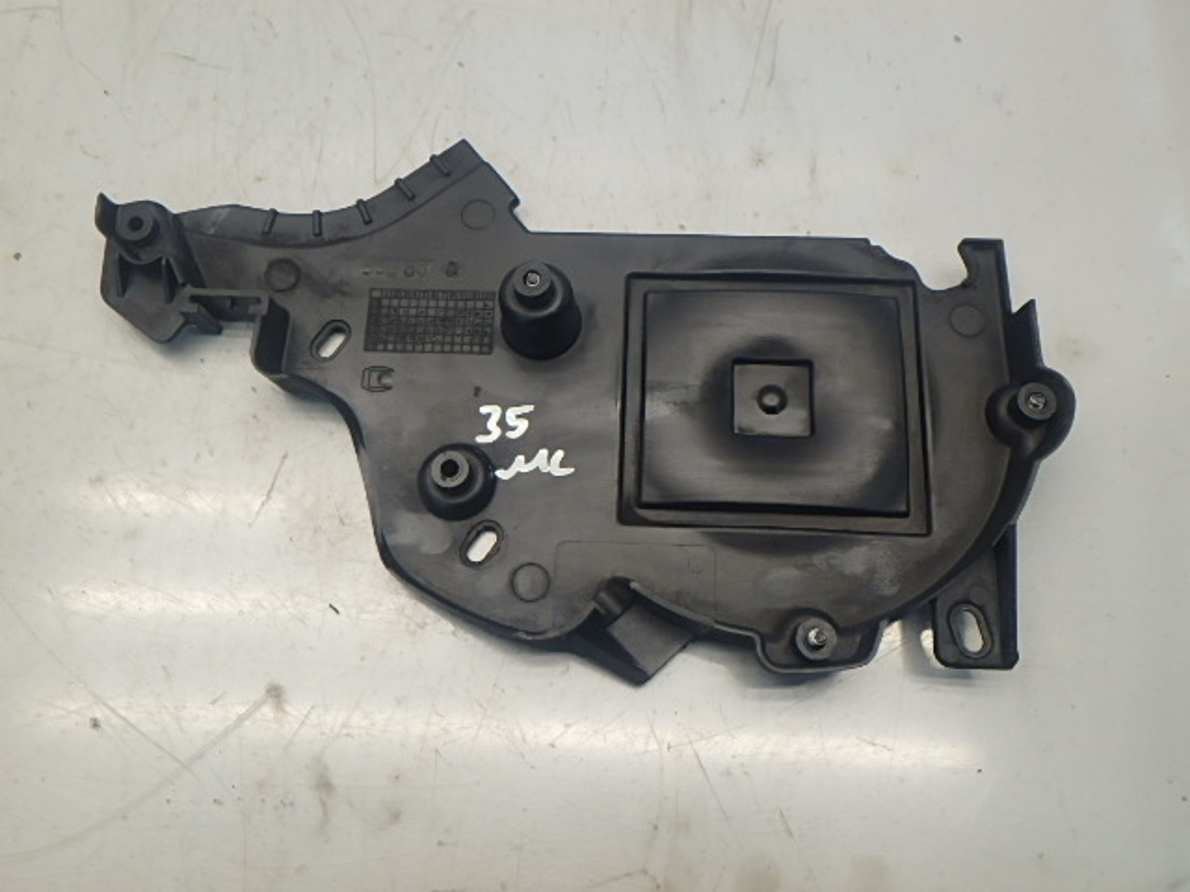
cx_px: 595
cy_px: 446
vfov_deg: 48.2
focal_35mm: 29
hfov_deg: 61.7
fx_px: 997
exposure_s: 1/40
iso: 200
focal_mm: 5.2
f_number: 4.6
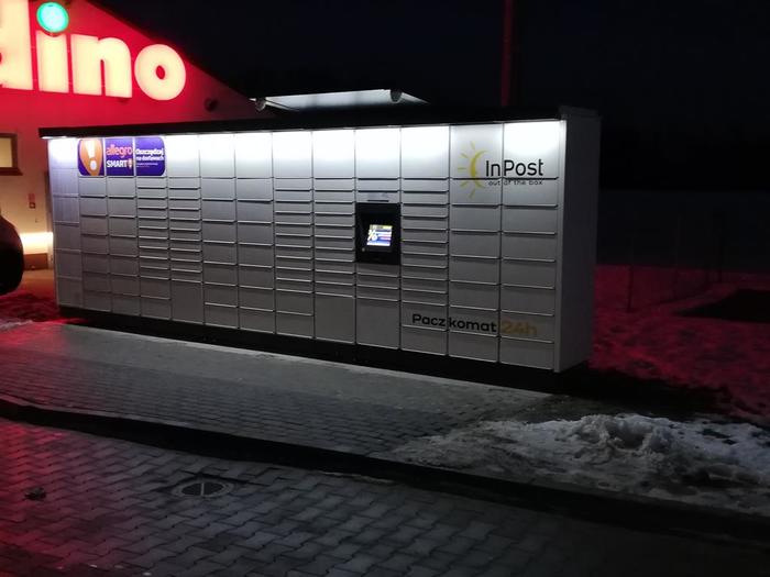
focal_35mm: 39
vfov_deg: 36.8
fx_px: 868
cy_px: 288
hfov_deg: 47.9
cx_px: 385
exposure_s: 1/20
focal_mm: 3.81
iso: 500
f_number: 2.2
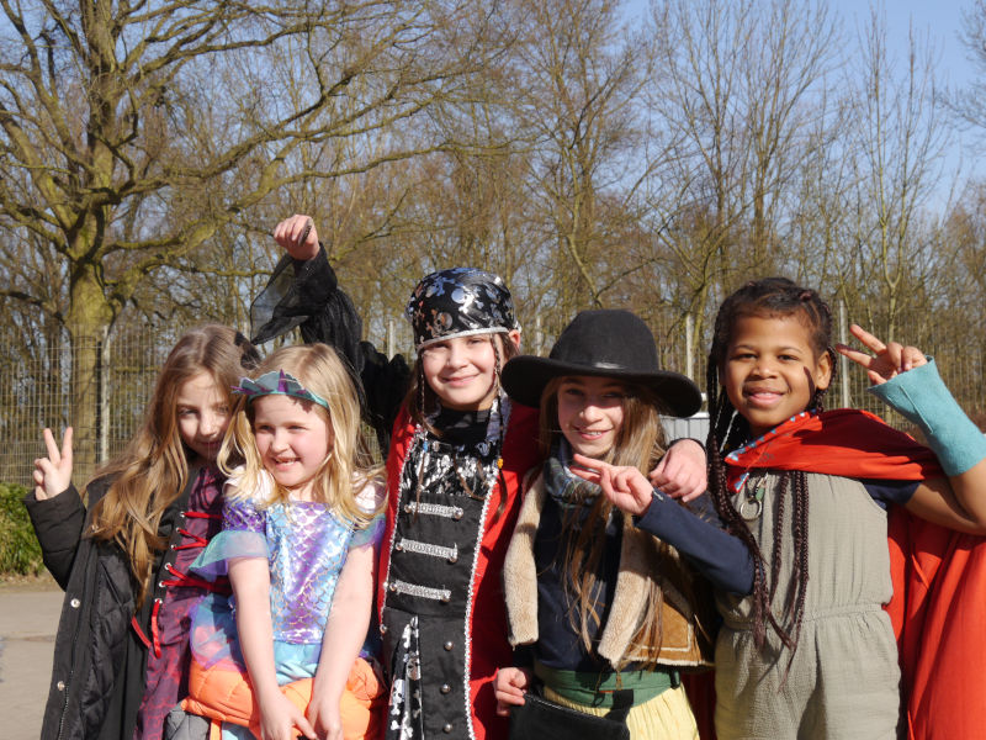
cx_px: 493
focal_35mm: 60
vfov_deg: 24.4
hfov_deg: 32.2
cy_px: 370
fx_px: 1709
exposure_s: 1/320
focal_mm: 30
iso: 160
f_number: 8
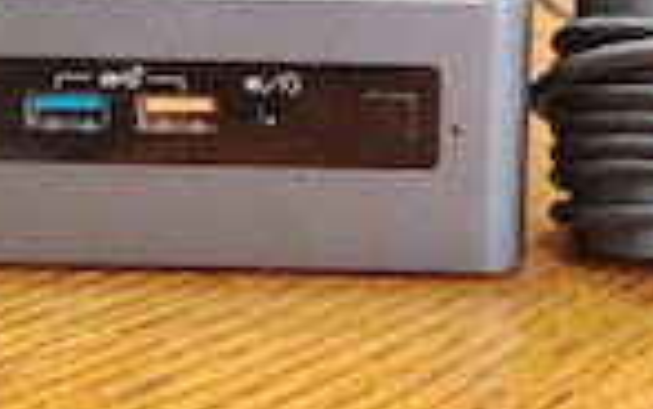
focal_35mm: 69
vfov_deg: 18.6
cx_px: 386
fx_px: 1228
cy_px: 53
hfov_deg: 29.7
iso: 500
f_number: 1.75
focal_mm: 5.25
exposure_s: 1/33.3
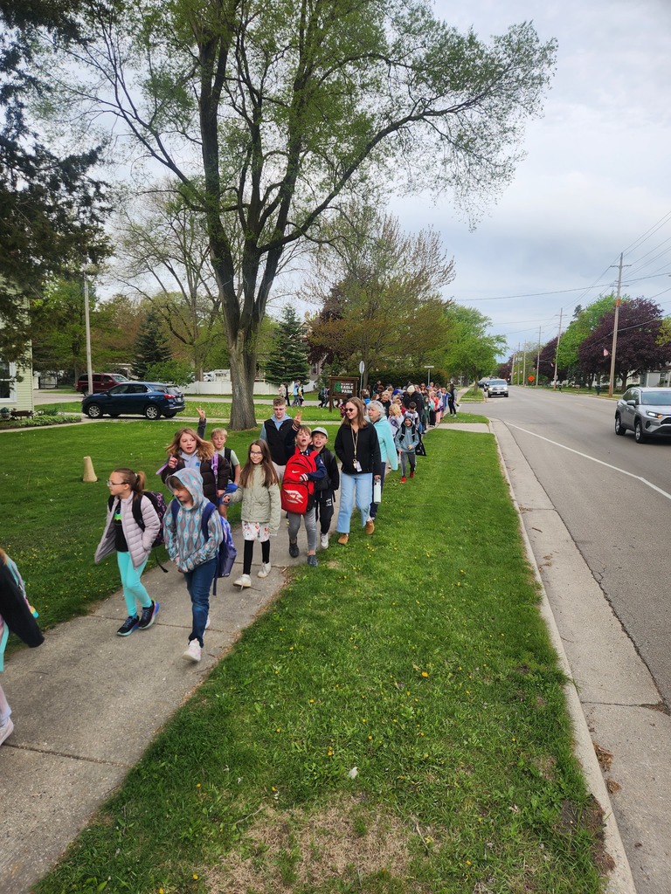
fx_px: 594
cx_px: 336
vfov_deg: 73.9
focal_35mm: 23
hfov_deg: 58.9
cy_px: 447
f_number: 1.8
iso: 20
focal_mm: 5.4
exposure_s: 1/634
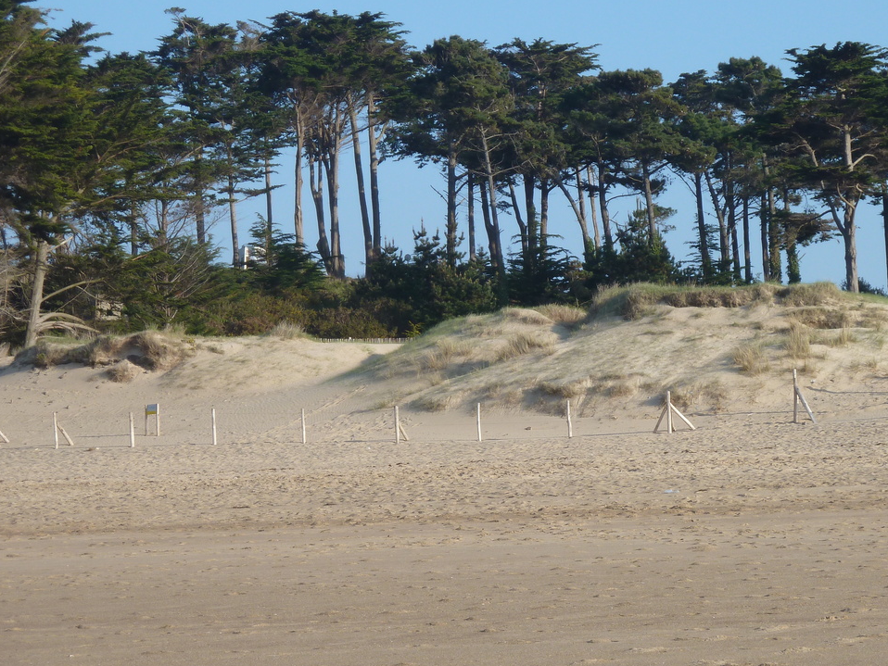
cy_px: 324
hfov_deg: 13.2
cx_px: 531
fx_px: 3823
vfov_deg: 10.0
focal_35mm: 149
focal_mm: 19.5
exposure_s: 1/400
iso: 80
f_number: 4.4
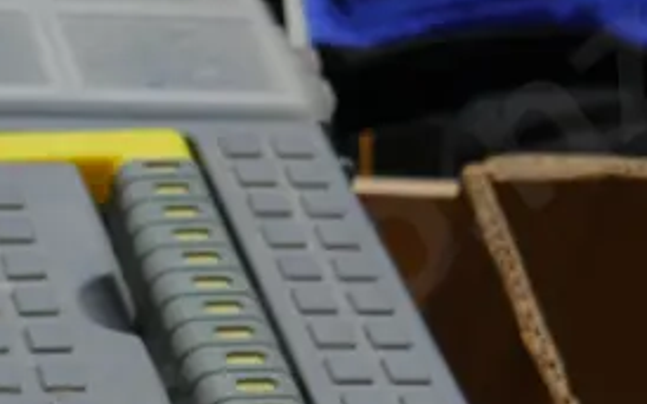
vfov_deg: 9.7
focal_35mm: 127
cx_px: -302
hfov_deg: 15.3
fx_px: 2238
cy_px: 771
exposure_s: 1/100
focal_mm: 16
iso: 200
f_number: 3.6
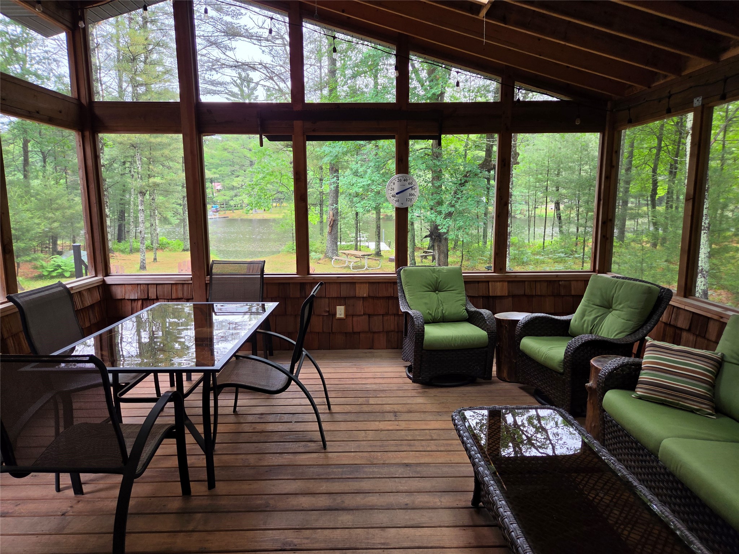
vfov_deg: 58.9
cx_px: 370
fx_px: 491
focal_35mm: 23
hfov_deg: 73.9
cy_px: 277
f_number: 1.8
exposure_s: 1/180
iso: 50
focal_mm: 5.4
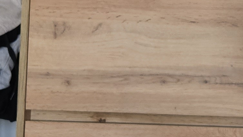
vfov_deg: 8.9
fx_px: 857
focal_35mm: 133
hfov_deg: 15.0
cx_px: 366
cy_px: -58
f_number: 1.8
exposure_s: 1/100
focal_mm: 5.4
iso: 125
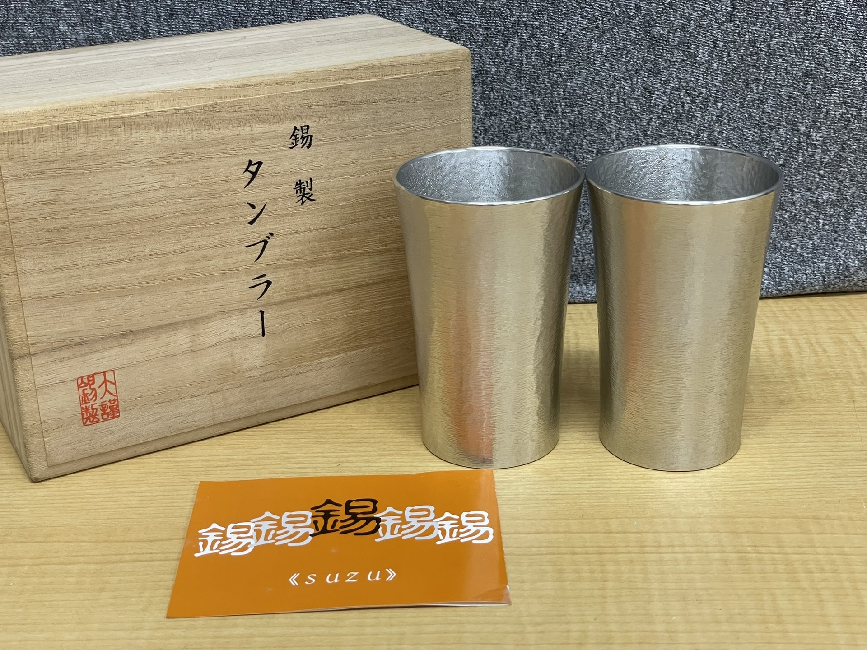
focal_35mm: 52
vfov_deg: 28.0
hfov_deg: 36.8
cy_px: 325
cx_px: 434
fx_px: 1302
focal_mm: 6
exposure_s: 1/116
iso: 160
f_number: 2
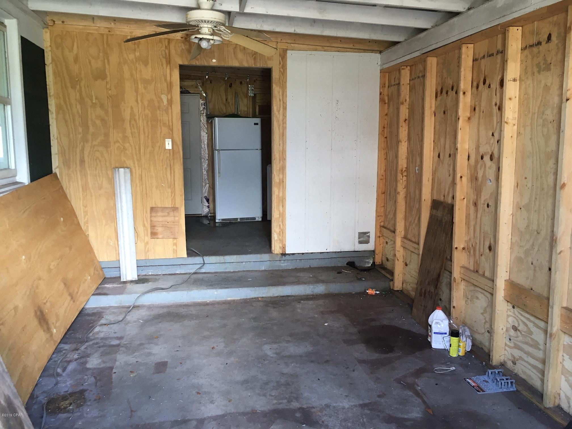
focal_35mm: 29
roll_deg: -0.4
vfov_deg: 48.2
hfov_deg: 61.7
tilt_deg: -9.2
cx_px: 286
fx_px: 479
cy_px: 214
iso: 80
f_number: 2.2
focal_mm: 4.15
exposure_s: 1/30
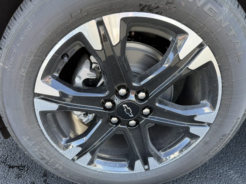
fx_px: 199
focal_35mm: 28
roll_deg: +6.9
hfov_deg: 63.4
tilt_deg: -26.0
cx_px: 113
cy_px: 101
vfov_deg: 49.7
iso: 125
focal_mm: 6.76
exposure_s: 1/243
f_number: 1.78
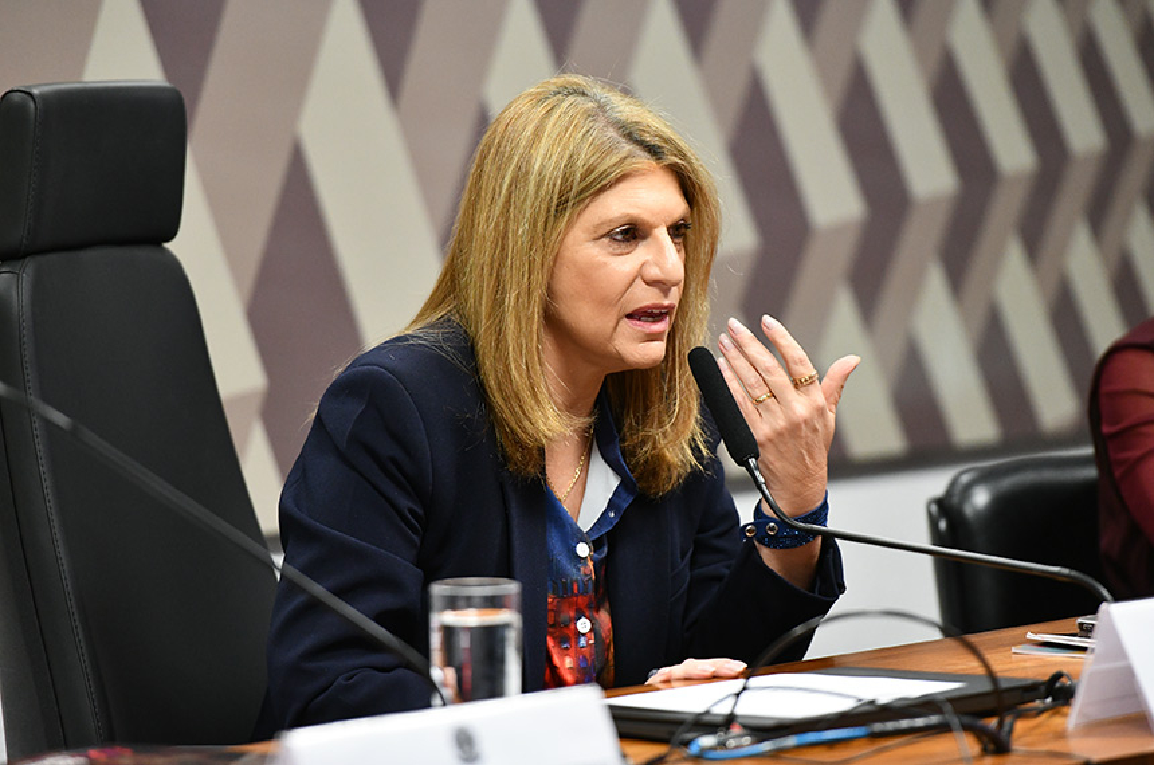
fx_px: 6399
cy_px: 382
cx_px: 577
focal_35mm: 200
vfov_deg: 6.8
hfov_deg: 10.3
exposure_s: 1/200
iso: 4000
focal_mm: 200
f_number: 3.5
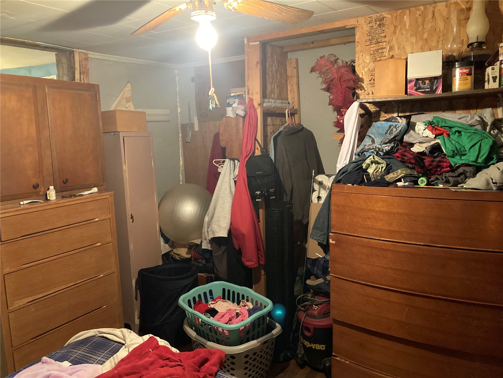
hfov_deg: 63.4
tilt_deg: -4.7
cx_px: 252
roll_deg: +2.4
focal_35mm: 28
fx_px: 407
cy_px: 189
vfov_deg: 49.7
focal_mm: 3.99
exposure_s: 1/30
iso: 640
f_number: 1.8
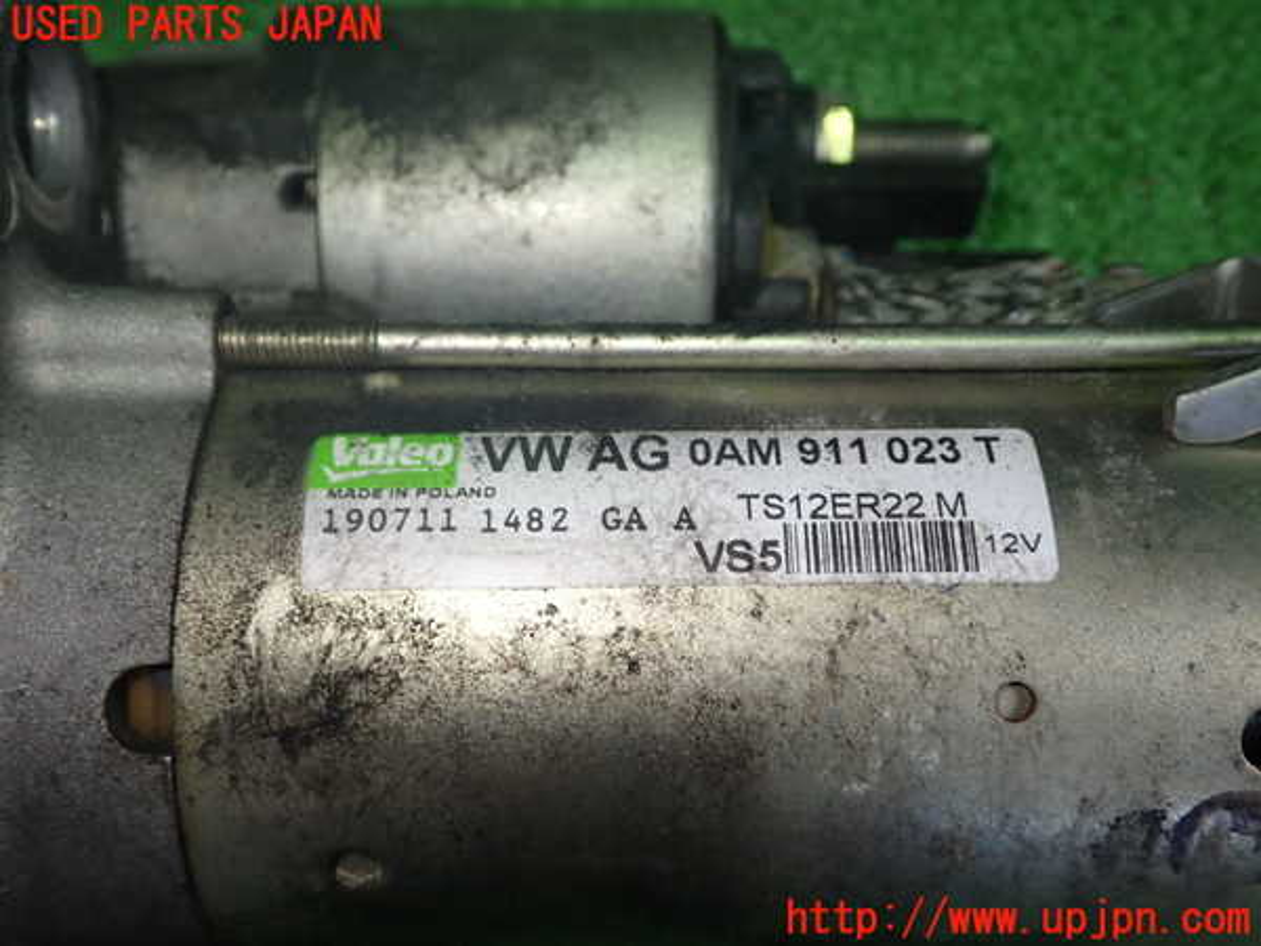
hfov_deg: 51.4
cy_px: 473
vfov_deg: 39.7
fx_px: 1311
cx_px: 630
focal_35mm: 36
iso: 200
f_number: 2.5
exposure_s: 1/60
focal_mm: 6.37
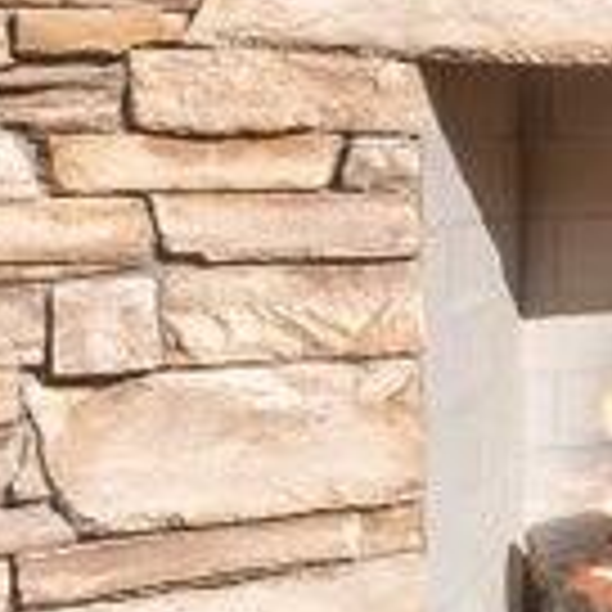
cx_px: 1989
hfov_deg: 10.5
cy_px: 225
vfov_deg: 20.6
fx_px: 1680
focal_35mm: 84
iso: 400
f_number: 8
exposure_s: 1/800
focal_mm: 14
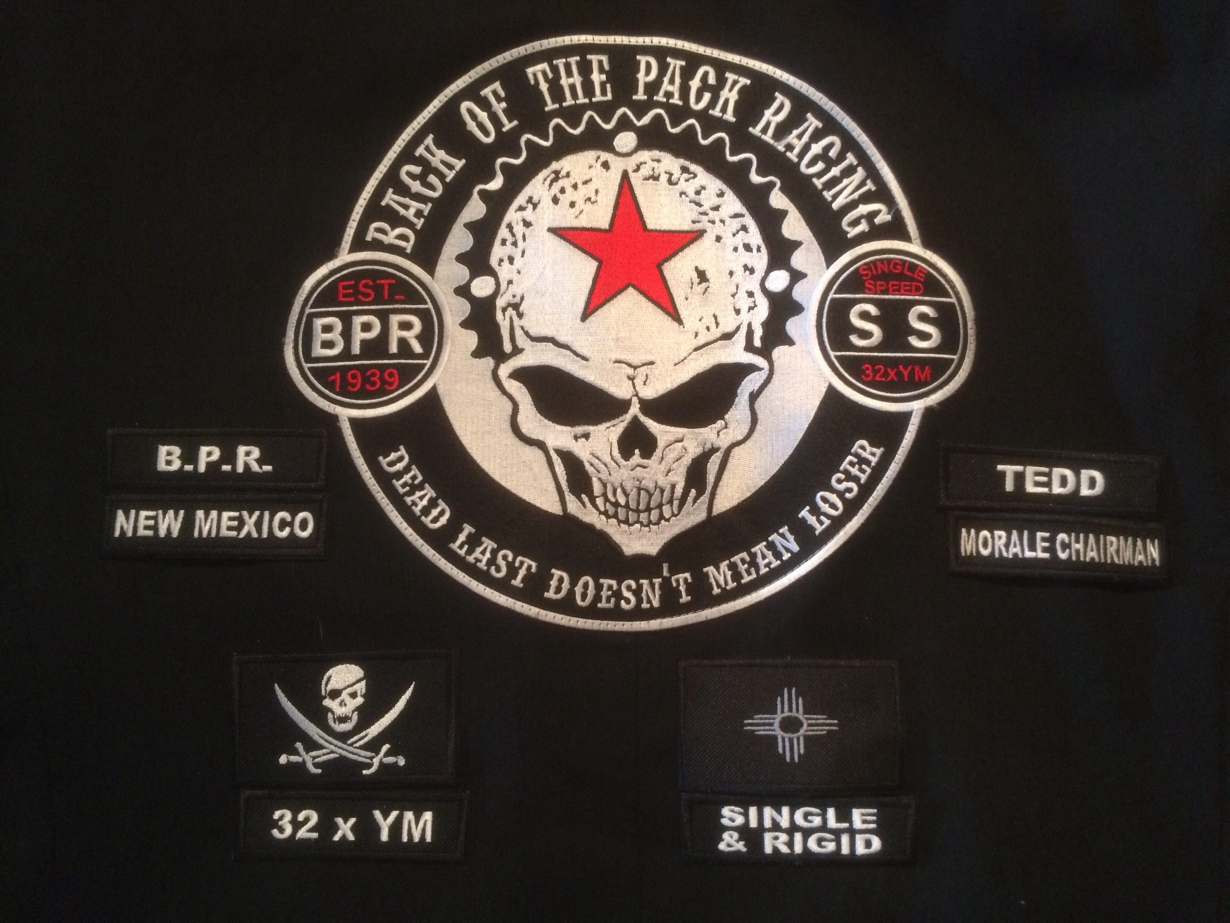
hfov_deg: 61.7
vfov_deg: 48.2
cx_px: 615
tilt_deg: -83.2
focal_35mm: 29
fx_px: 1030
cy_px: 462
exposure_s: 1/24
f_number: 2.2
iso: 320
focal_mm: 4.15
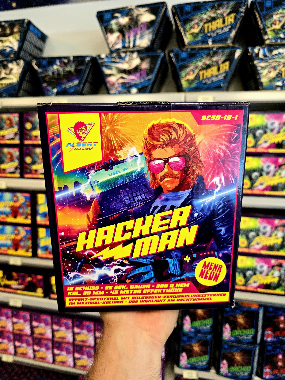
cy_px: 190
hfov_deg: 58.9
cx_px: 142
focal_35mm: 23
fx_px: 252
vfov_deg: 73.9
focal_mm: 6.3
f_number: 1.7
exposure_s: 1/100
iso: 250
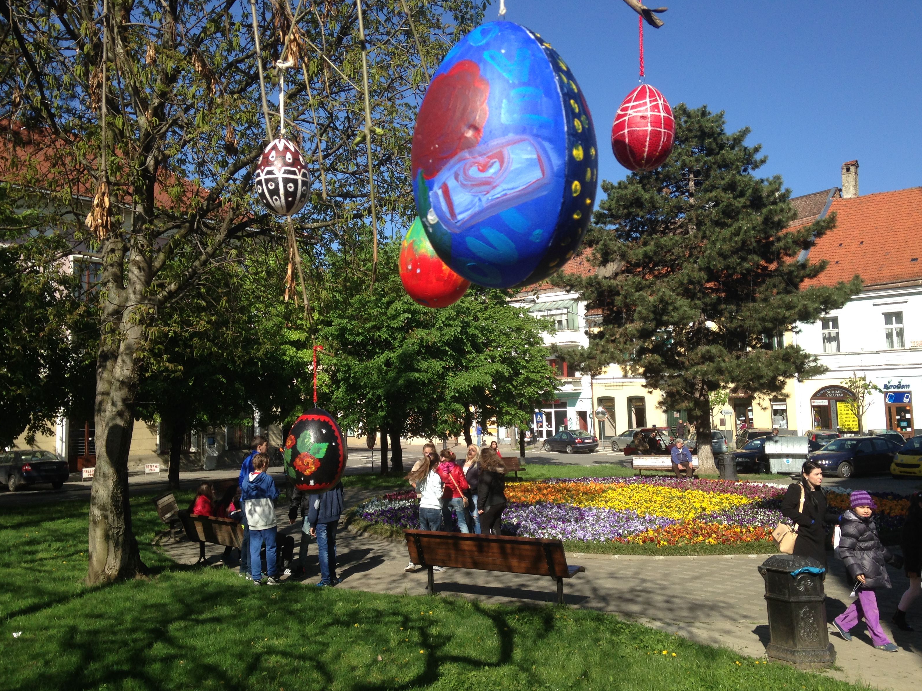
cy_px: 341
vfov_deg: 41.8
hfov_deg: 54.0
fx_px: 906
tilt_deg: +5.5
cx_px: 464
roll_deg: +0.1
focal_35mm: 34
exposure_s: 1/1085
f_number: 2.4
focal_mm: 4.12
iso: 50
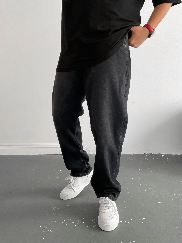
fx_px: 203
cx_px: 91
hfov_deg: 48.2
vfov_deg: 61.7
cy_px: 122
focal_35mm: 29
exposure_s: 1/60
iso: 80
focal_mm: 3
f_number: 1.8
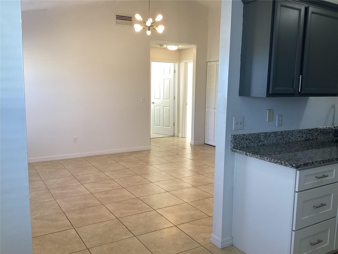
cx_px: 169
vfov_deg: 45.4
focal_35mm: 31
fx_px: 303
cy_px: 127
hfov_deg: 58.4
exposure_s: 1/60
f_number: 2.4
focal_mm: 3.3
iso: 50
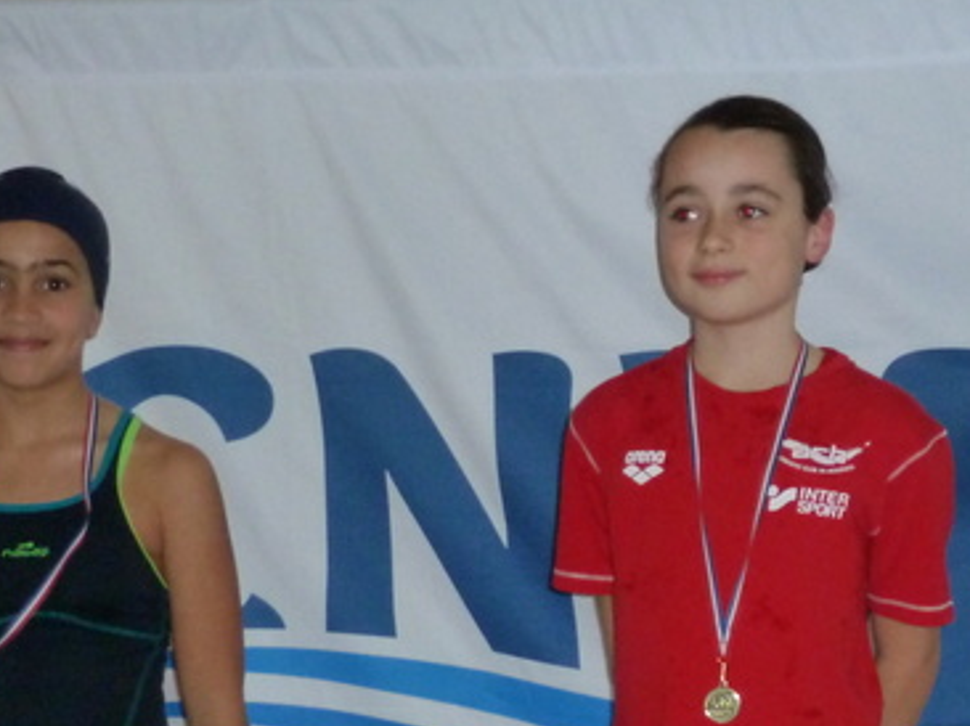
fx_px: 2548
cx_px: 718
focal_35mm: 91
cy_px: 464
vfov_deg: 16.2
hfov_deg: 21.4
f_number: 3.7
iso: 400
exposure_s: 1/60
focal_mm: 6.9
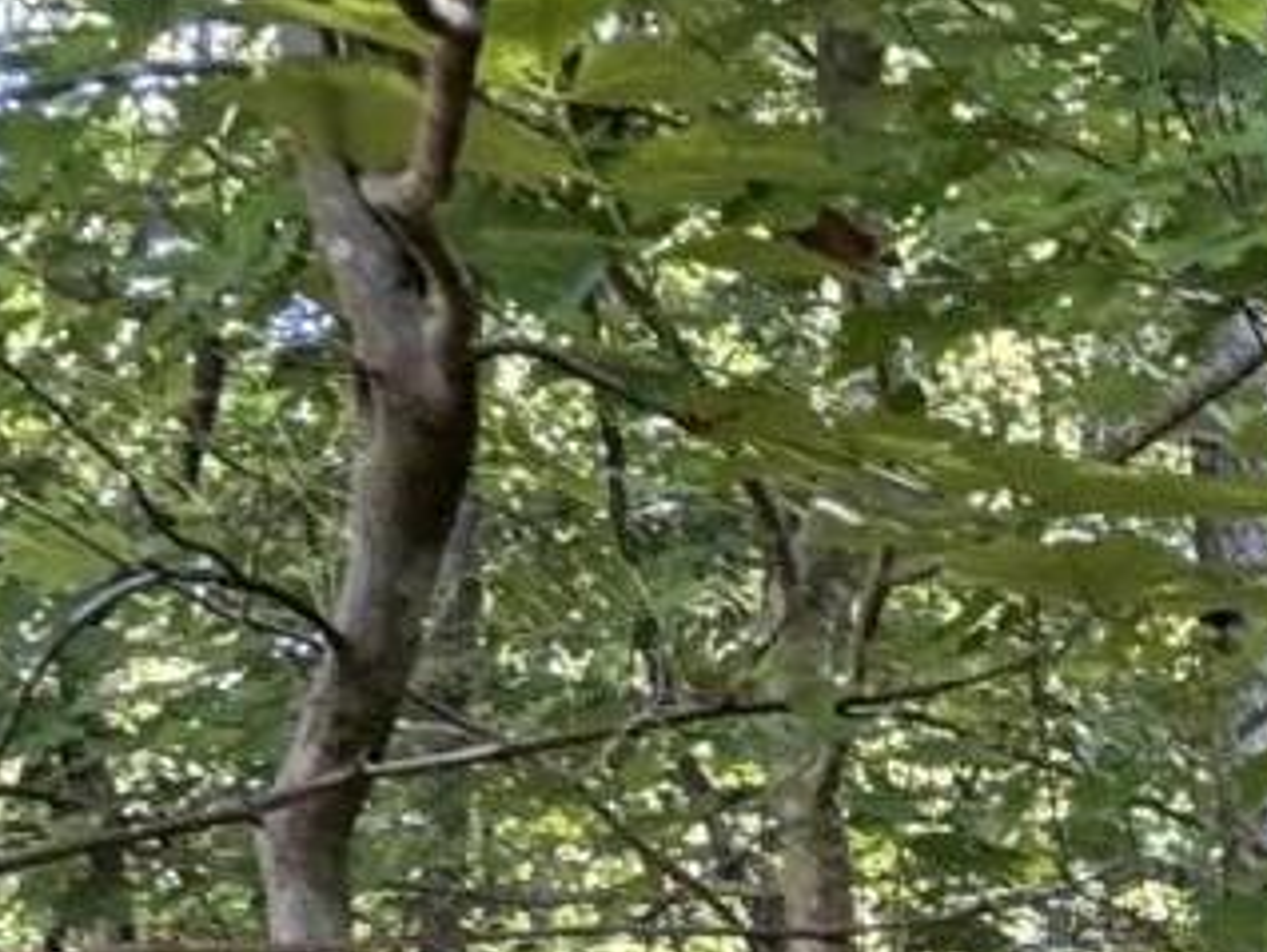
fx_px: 3223
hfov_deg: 18.8
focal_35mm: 88
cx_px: 2060
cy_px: 1438
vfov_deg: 15.5
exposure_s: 1/99
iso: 250
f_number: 2.2
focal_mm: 2.22
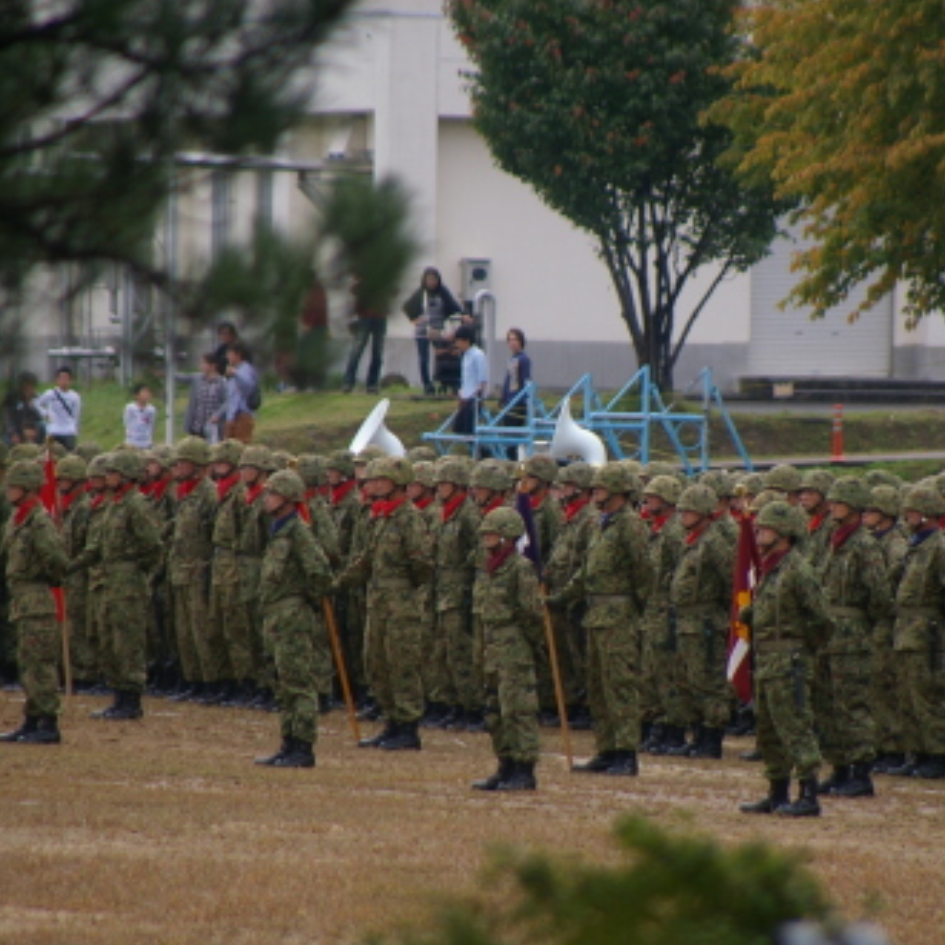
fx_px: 17883
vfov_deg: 3.0
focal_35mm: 579
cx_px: 590
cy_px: 472
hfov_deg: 3.0
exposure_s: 1/400
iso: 200
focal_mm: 300
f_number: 6.3
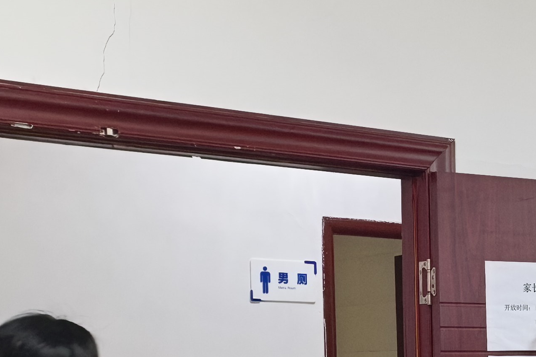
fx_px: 1191
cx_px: 588
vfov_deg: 16.2
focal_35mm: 80
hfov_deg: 23.8
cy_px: 451
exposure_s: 1/60
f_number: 4
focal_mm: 8.5
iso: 320
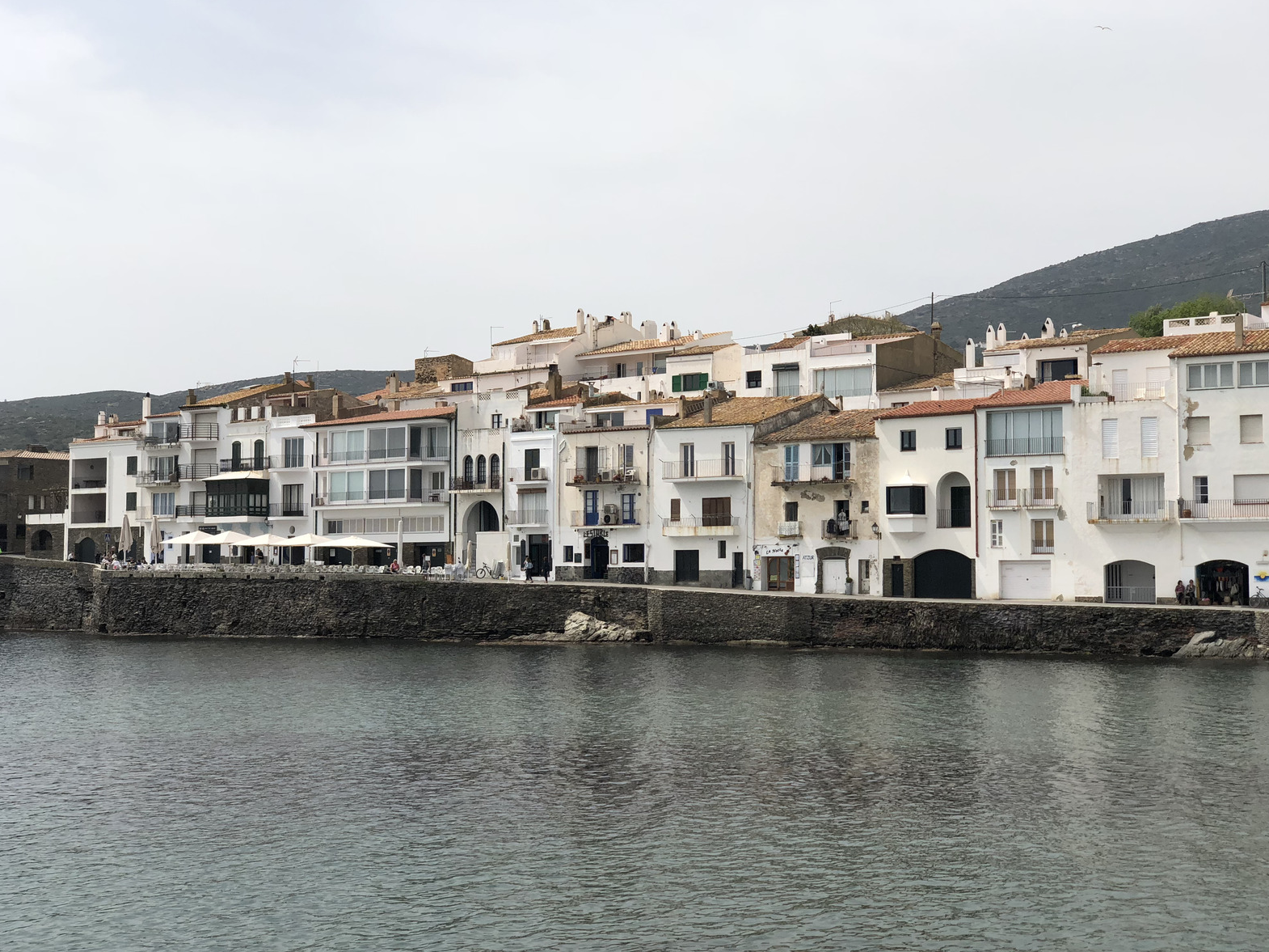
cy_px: 473
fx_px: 1943
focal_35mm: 53
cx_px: 631
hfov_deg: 36.2
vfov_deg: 27.5
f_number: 2.4
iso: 16
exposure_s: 1/2088
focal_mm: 6
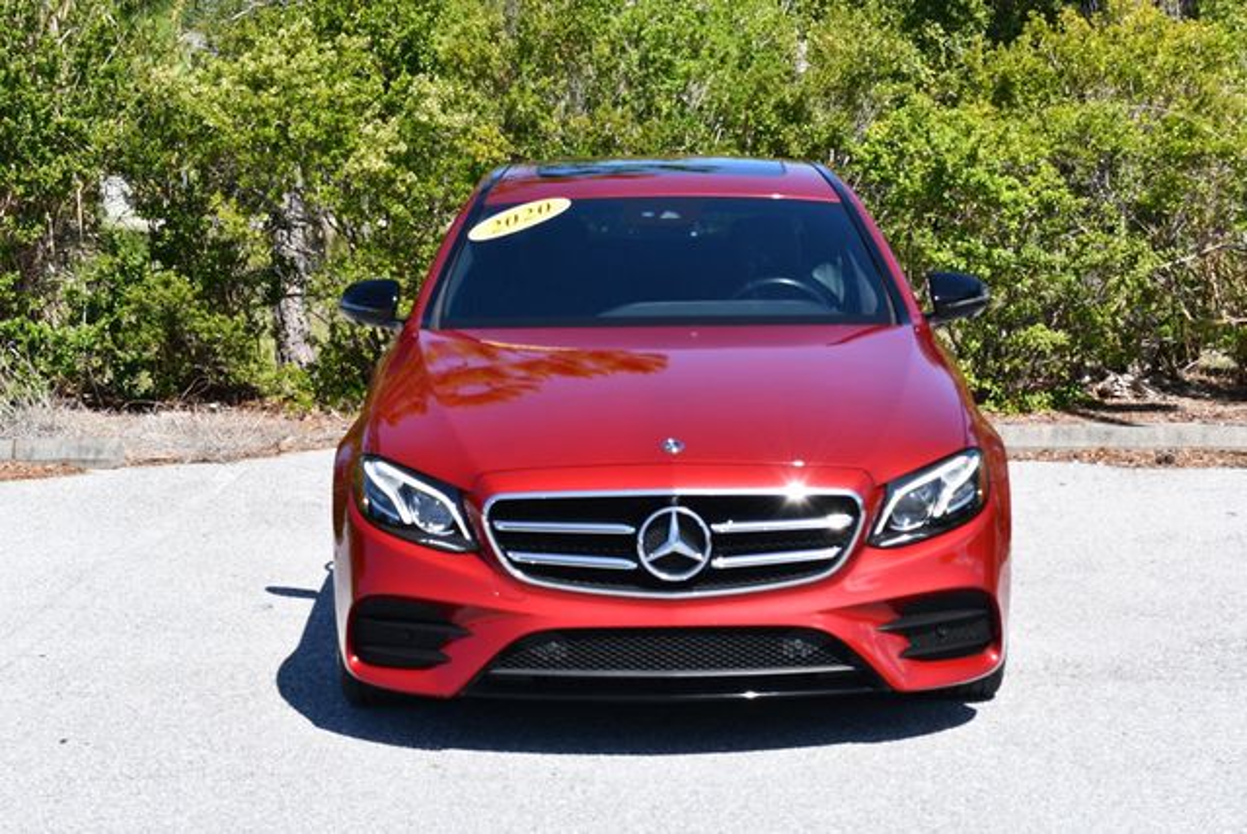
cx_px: 624
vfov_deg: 17.1
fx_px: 2774
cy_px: 417
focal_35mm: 80
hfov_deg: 25.3
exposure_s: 1/250
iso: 140
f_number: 8
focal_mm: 40
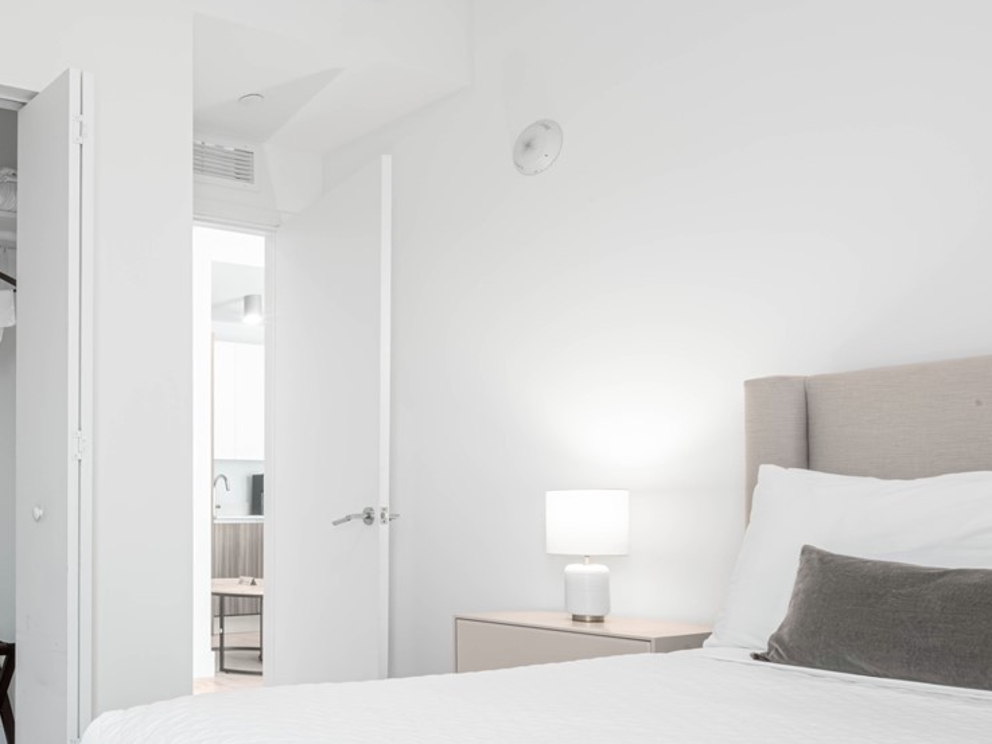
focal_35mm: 31
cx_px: -24
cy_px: 507
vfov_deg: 44.7
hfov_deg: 47.3
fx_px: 889
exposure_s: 1/6
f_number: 11
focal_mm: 14
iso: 400
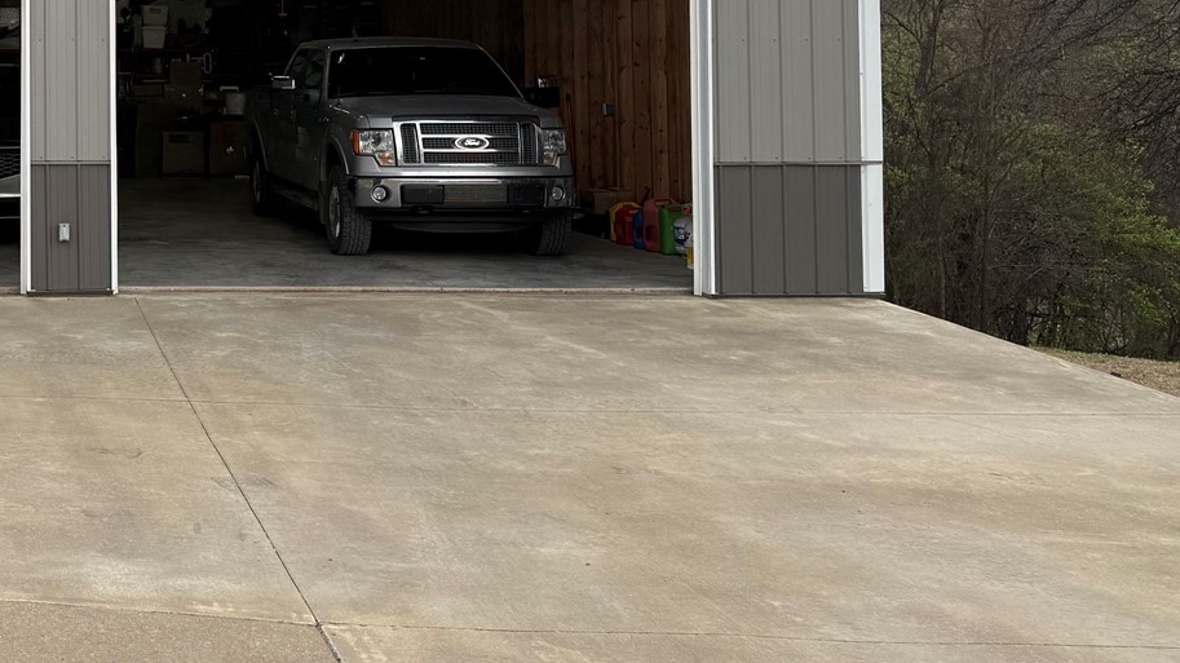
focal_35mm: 55
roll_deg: +0.2
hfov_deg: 34.6
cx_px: 12
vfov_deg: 21.2
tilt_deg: +1.2
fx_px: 1720
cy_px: 26
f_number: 1.78
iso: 80
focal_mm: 6.76
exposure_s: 1/702
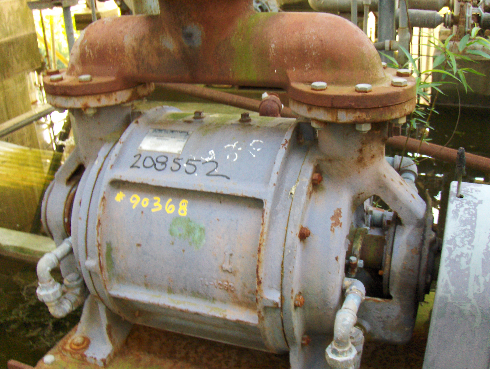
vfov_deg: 35.2
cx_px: 245
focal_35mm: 41
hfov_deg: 45.7
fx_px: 581
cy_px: 184
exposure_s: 1/67
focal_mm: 6.5
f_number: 3.5
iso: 200
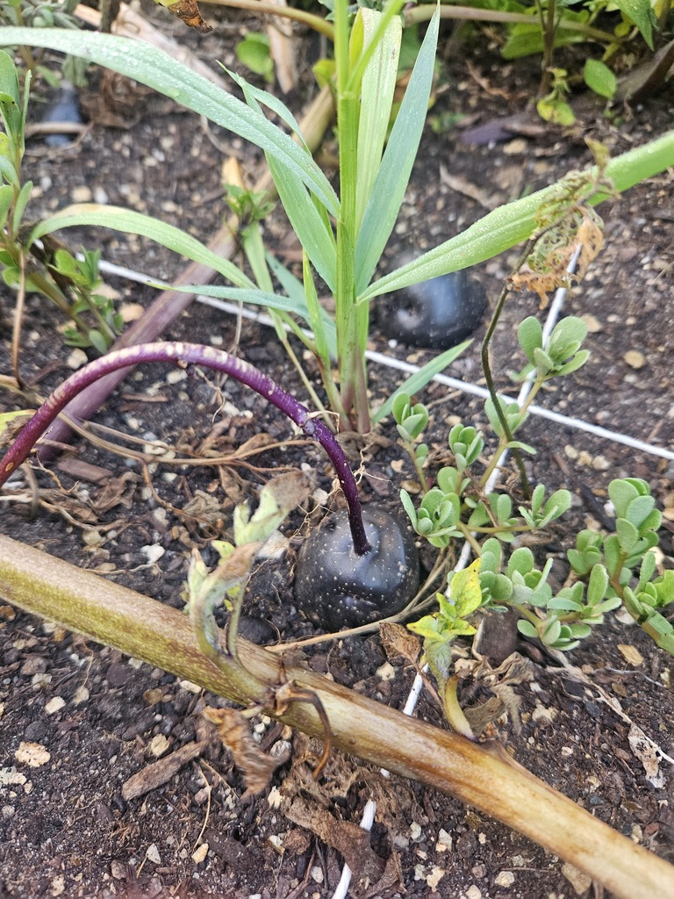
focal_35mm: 23
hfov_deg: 58.9
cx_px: 337
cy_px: 450
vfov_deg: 73.9
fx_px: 597
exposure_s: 1/120
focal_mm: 5.4
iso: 400
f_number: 1.8
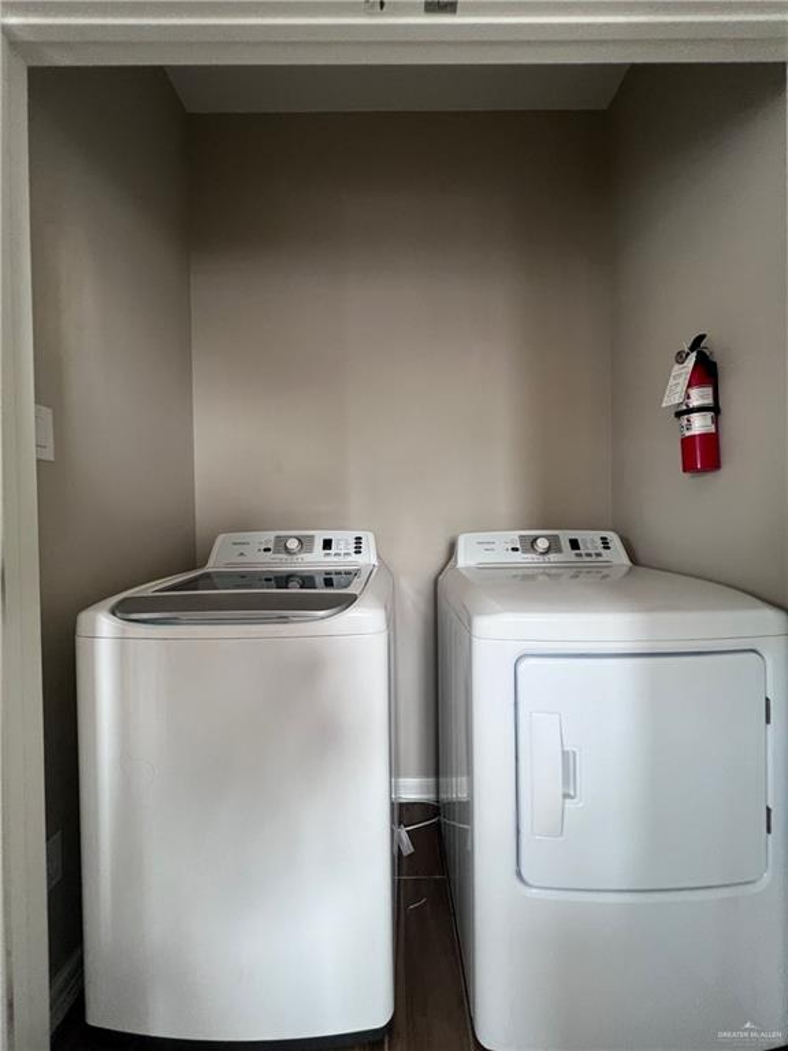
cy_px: 526
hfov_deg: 89.9
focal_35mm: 13
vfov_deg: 106.2
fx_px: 395
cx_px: 394
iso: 160
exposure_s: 1/99
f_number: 1.8
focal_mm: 1.57
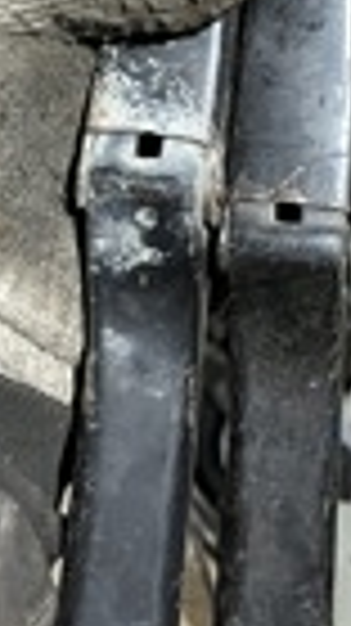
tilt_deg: -66.8
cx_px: 256
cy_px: -140
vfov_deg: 20.3
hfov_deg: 12.3
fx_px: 1624
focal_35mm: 98
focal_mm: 5.1
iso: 500
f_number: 1.6
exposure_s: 1/33
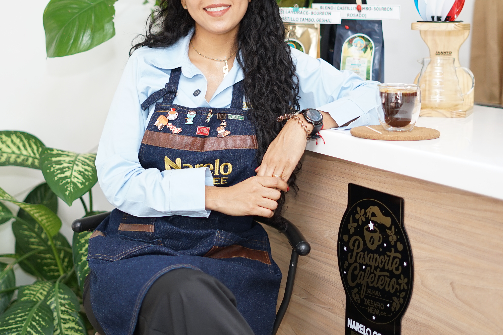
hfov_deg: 27.7
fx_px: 1020
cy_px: 102
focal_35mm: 73
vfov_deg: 18.6
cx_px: 205
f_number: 1.8
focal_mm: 50
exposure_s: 1/160
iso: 320
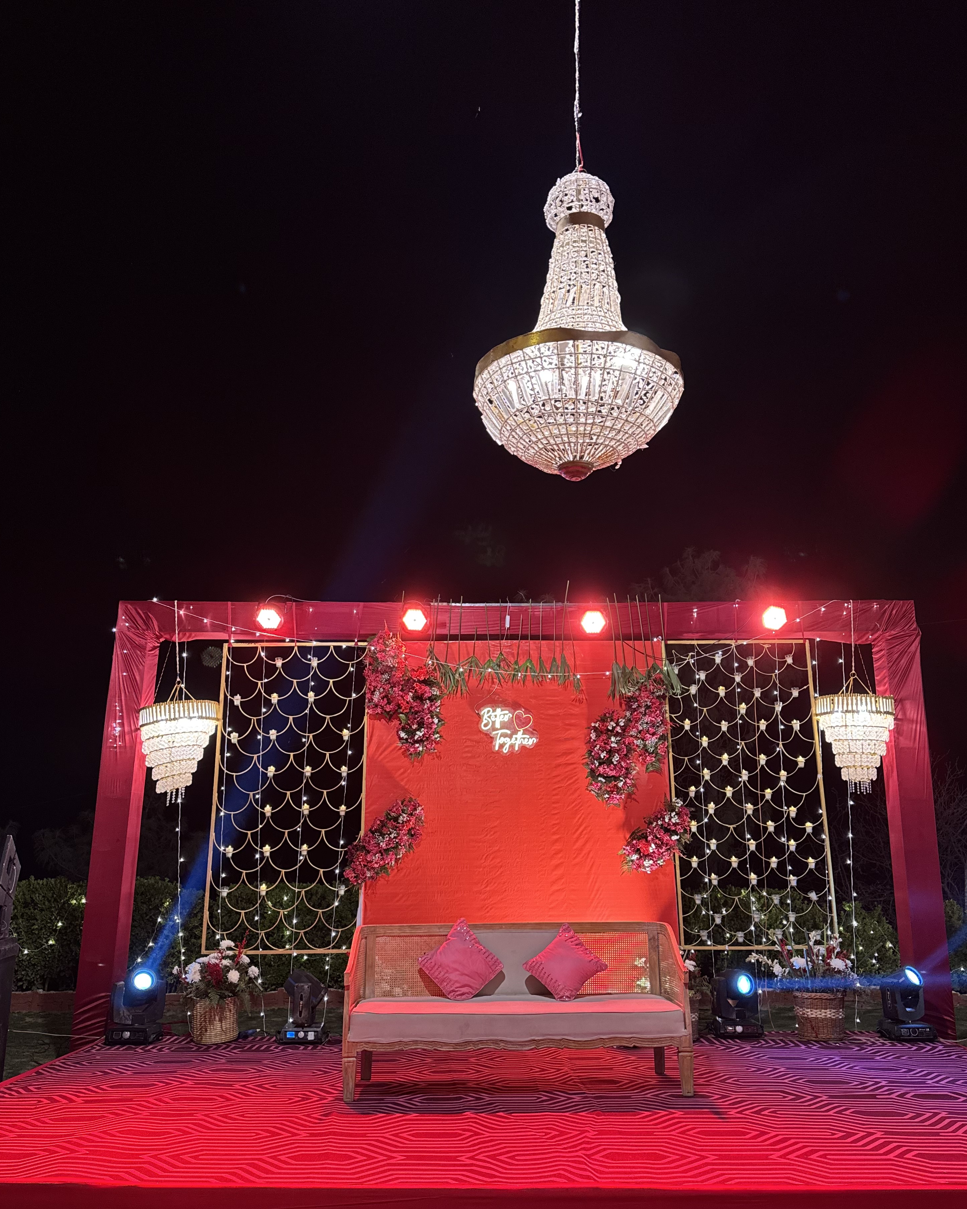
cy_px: 635
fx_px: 930
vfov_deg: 66.0
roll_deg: -1.4
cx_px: 499
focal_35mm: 26
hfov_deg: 54.9
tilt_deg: +13.5
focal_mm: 6.76
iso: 250
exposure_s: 1/50
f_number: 1.78
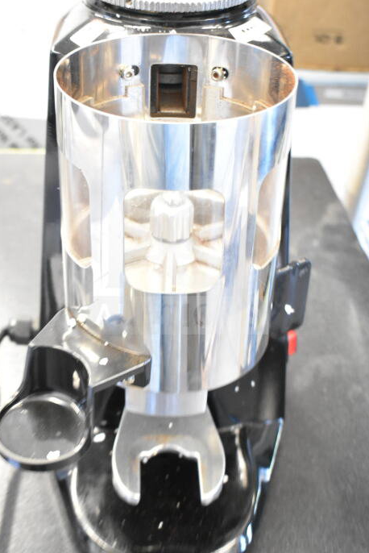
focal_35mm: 56
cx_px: 177
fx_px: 860
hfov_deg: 24.2
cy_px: 270
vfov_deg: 35.6
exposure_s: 1/50
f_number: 4.2
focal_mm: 28
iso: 4000
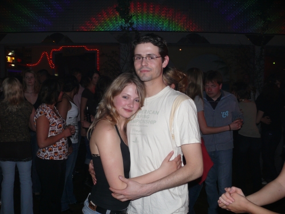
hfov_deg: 52.6
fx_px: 288
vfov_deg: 40.7
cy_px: 107
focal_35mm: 35
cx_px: 142
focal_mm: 7.4
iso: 100
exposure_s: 1/30
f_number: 2.8
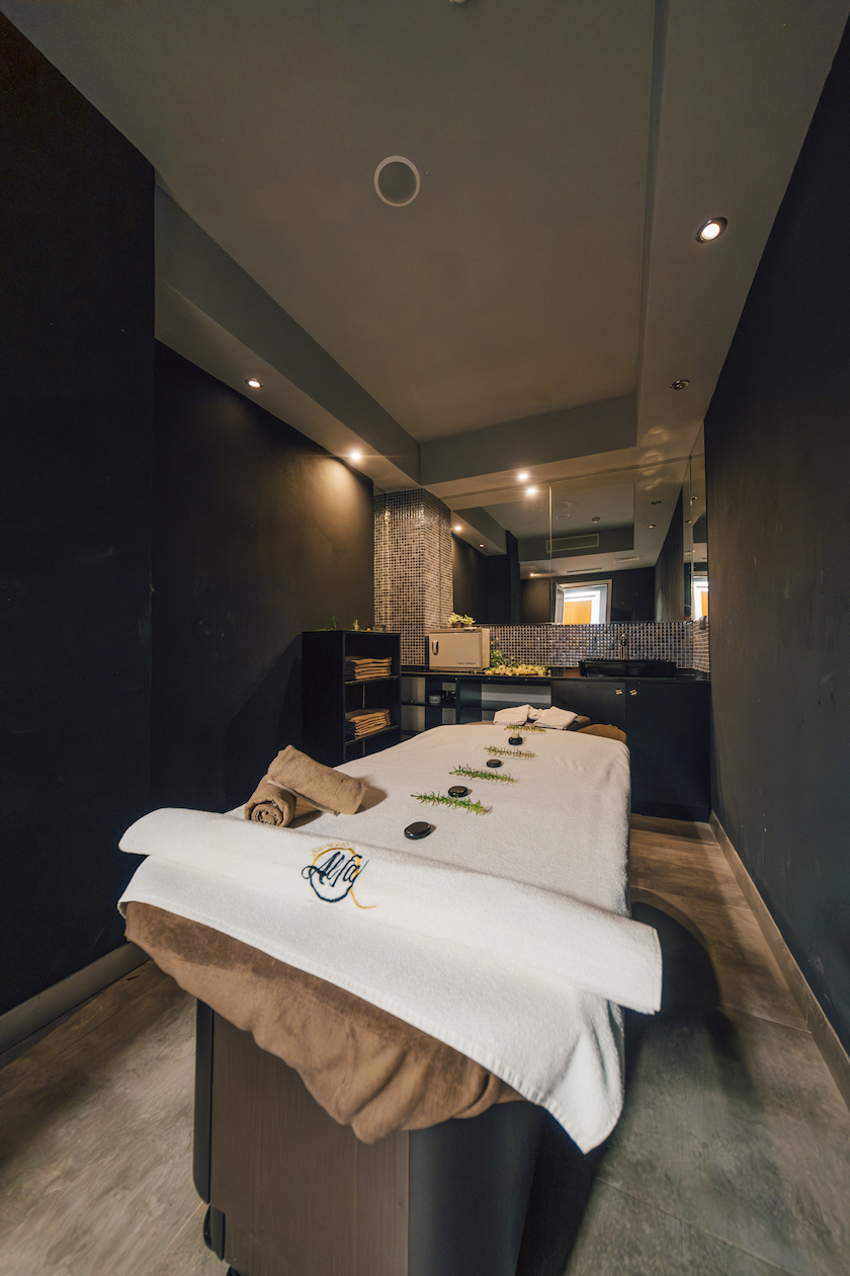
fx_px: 425
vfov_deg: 112.6
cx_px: 425
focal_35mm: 12
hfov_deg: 90.0
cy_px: 638
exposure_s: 1/50
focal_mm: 8
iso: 1250
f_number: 2.8
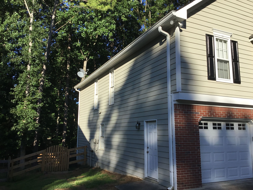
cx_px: 126
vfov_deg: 45.4
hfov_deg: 58.4
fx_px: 227
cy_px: 95
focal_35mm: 31
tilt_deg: +7.6
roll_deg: +0.5
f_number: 2.4
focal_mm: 3.3
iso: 25
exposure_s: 1/849
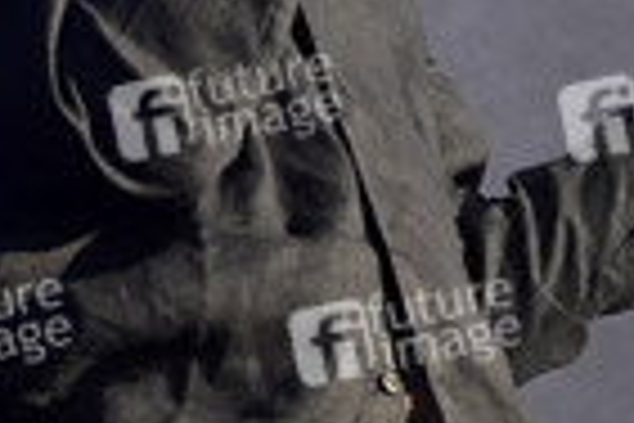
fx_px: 7625
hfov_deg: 4.8
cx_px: 286
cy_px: -230
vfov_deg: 3.2
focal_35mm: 433
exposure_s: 1/500
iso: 200
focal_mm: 135
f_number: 5
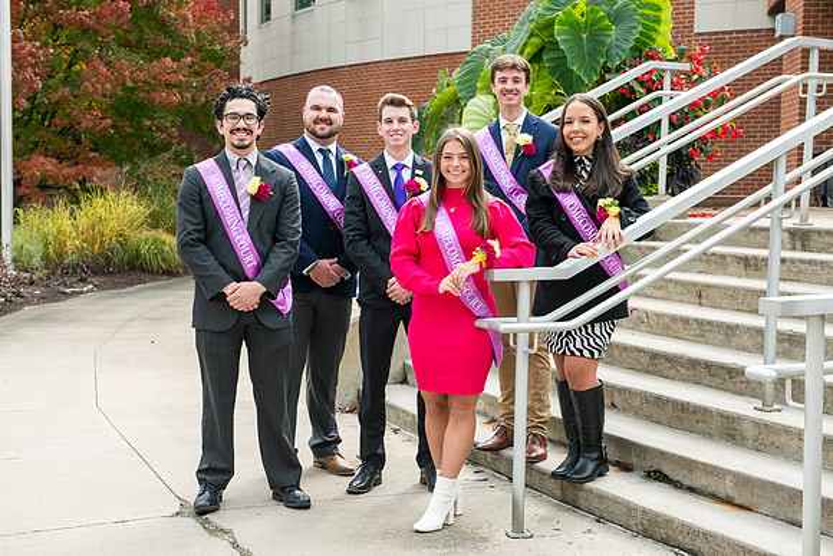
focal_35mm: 58
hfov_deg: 34.5
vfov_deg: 23.4
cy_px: 278
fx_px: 1342
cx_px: 416
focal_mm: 58
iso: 500
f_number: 6.3
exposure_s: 1/320
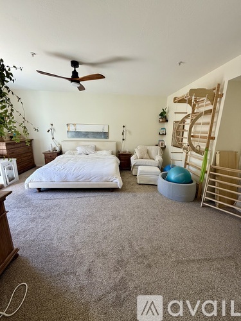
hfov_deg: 85.7
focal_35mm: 14
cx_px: 120
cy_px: 160
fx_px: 130
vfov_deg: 102.1
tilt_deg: -13.5
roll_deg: -1.5
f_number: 2.2
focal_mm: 2.22
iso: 125
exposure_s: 1/120
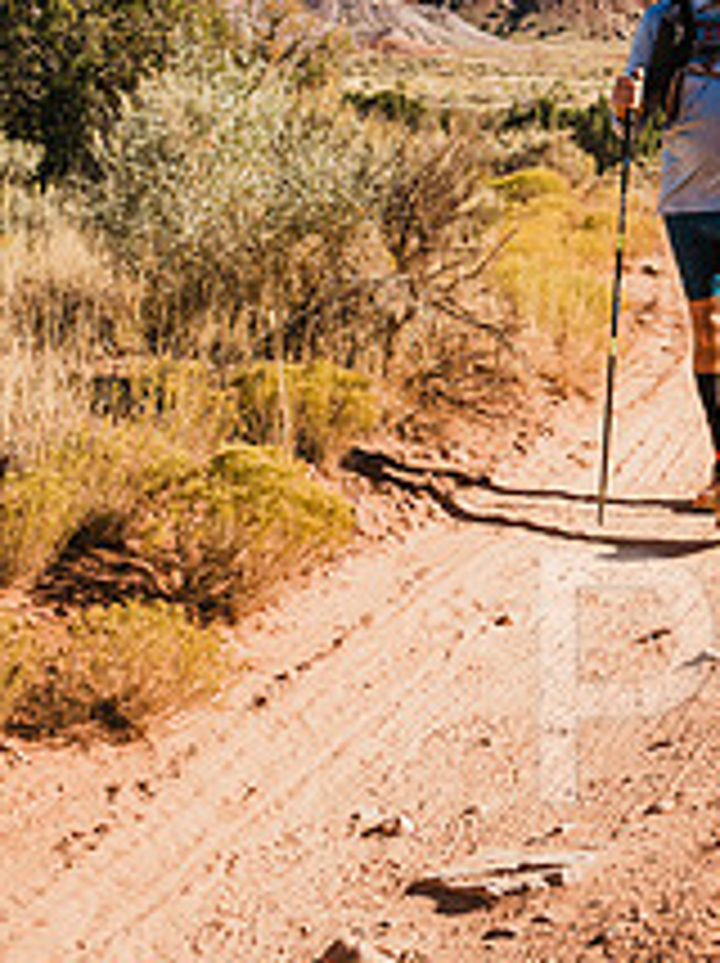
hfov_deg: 14.0
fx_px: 2640
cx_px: 1235
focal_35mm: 95
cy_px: 162
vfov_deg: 20.4
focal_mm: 34
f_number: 5.6
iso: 100
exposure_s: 1/400
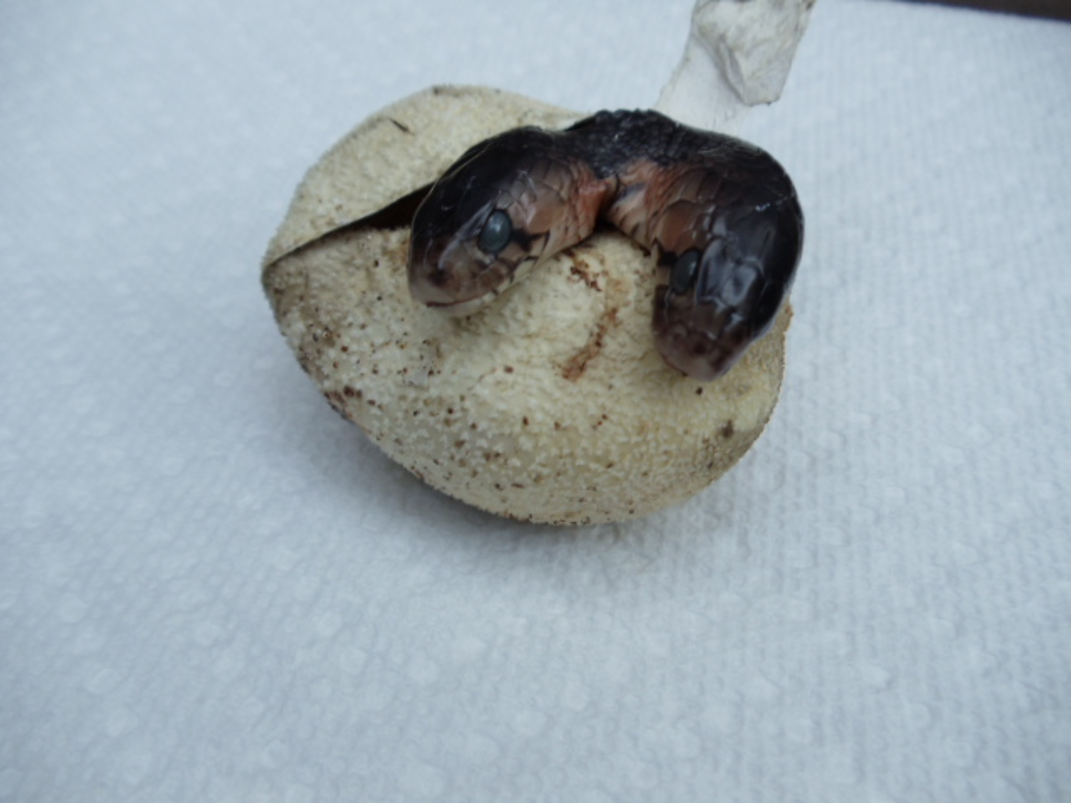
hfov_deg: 42.9
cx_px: 536
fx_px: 1361
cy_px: 402
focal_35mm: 44
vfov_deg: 32.9
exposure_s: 1/60
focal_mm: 6
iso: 100
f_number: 3.5
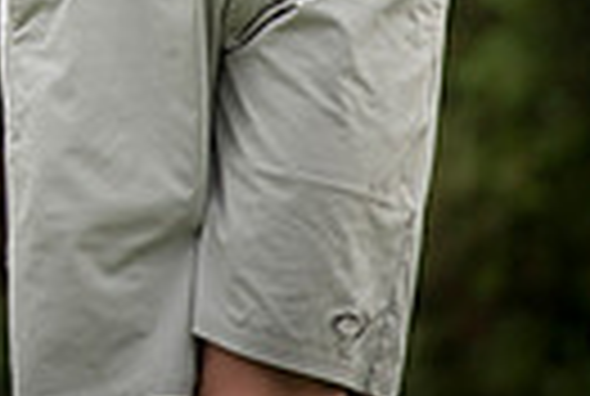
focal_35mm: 1326
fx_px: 21781
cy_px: -452
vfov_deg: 1.0
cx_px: -306
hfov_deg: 1.6
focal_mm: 300
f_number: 4
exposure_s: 1/2500
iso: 500
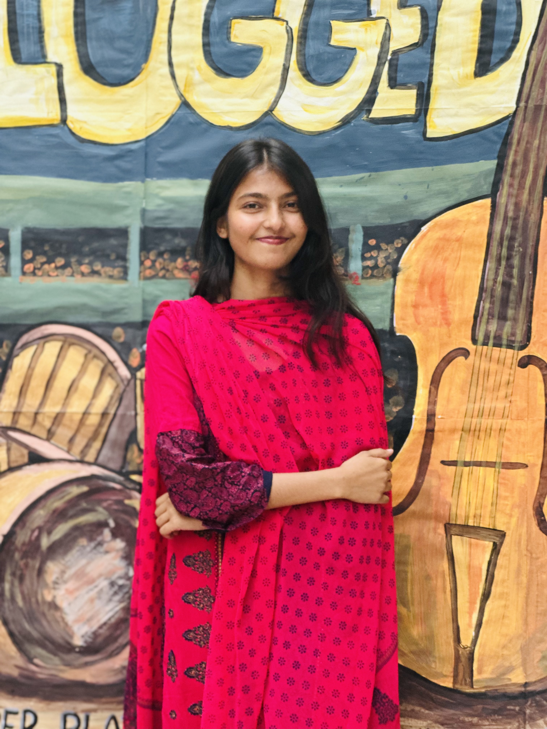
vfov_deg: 25.3
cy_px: 364
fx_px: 1622
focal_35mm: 77
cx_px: 274
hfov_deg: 19.1
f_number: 2.8
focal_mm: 9
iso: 250
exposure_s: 1/105
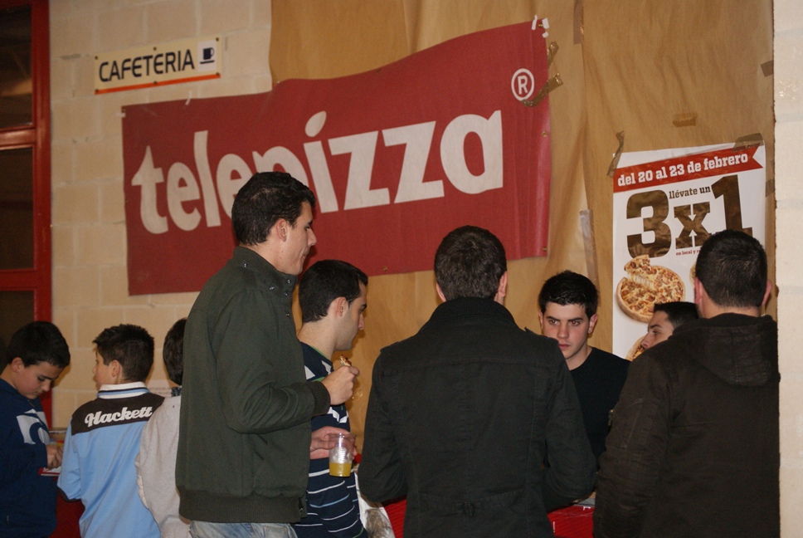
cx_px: 402
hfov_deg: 22.6
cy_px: 269
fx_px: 2010
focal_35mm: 90
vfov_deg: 15.2
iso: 400
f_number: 4
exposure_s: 1/100
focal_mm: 60
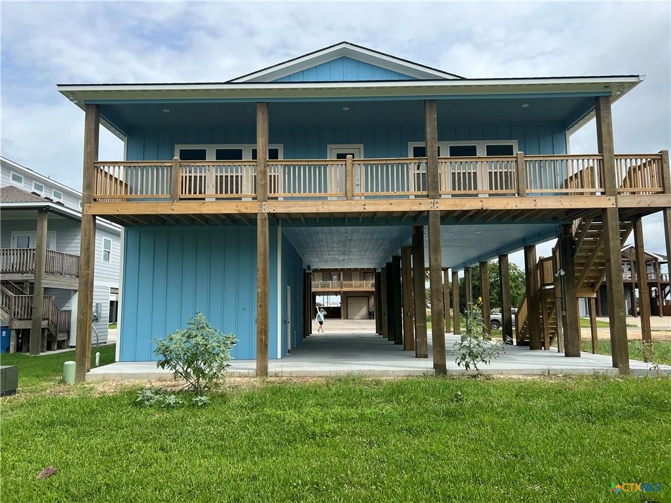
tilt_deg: +6.2
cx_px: 336
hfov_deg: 67.3
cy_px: 252
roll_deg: +0.5
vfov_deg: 53.1
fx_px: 504
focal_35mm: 26
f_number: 1.5
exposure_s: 1/2571
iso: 50
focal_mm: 5.7
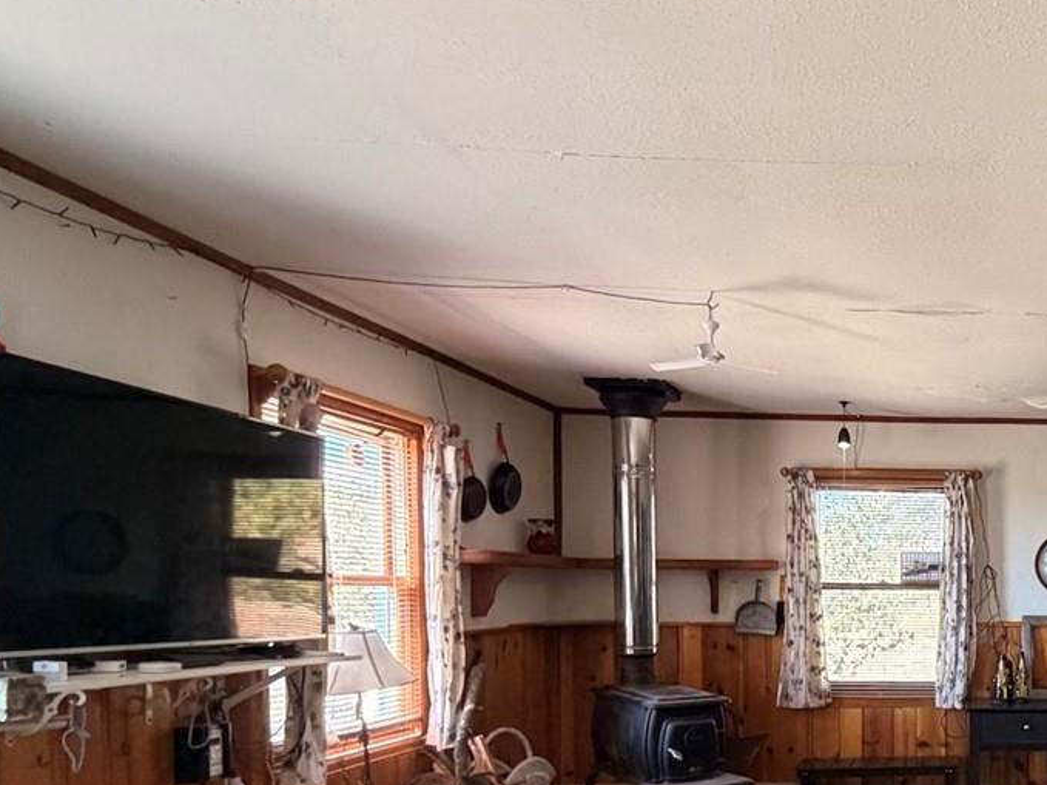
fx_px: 998
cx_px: 1030
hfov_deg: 46.9
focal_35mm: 33
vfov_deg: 41.3
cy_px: 618
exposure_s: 1/93
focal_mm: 2.22
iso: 320
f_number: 2.2
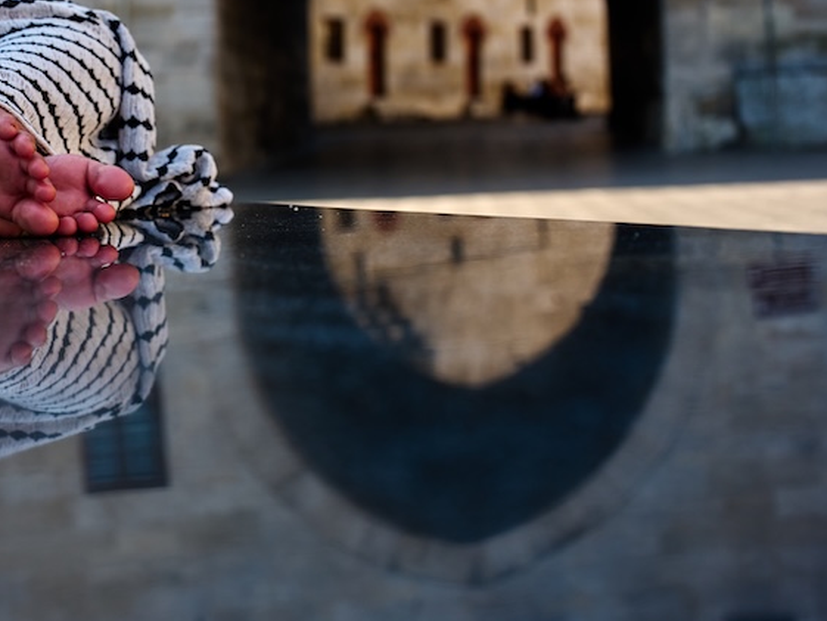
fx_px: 2007
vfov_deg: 17.5
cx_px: 142
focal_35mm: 84
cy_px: 185
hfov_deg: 22.9
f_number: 4
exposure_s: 1/640
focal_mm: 50
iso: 100
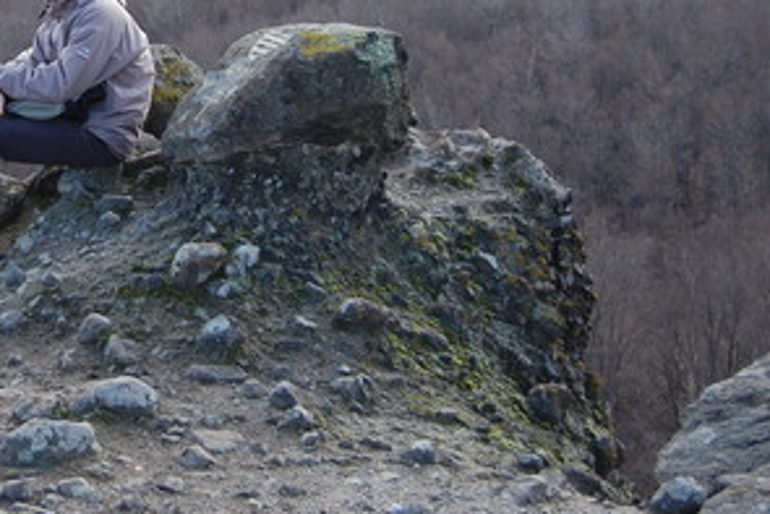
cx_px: 91
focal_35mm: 104
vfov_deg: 13.0
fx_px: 2225
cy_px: 10
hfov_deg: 19.3
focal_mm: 32
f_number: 4.5
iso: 200
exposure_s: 1/250
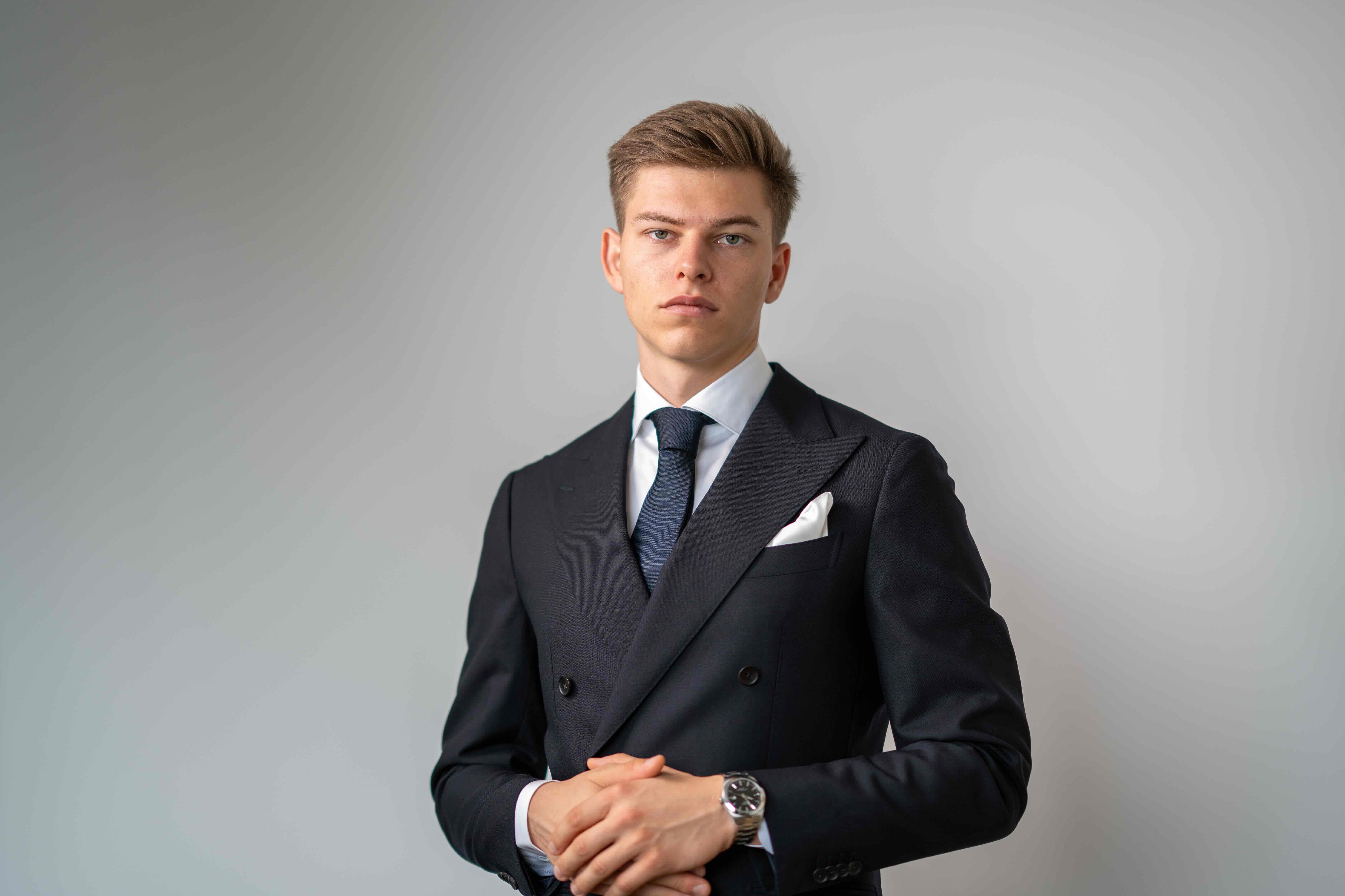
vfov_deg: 16.1
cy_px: 448
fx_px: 3175
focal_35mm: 85
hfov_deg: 23.9
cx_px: 672
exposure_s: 1/100
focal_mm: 85
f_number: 1.4
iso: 100
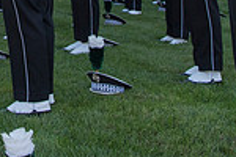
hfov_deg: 20.5
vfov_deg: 13.1
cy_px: -134
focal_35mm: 93
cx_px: -44
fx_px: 610
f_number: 5
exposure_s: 1/1250
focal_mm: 24
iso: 400
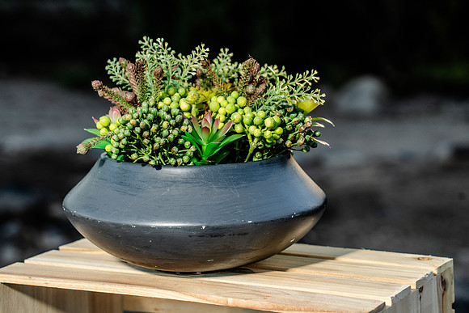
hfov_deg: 18.1
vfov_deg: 12.1
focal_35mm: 113
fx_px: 1474
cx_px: 234
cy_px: 156
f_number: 5.6
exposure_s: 1/250
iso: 100
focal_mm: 100
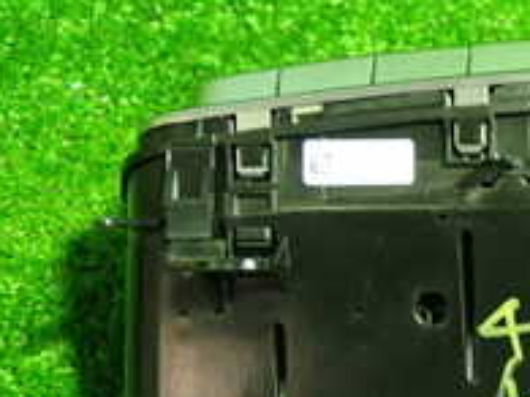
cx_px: 791
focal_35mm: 111
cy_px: 305
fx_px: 1698
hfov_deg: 16.2
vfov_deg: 13.3
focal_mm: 6.37
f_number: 2.5
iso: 800
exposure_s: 1/30
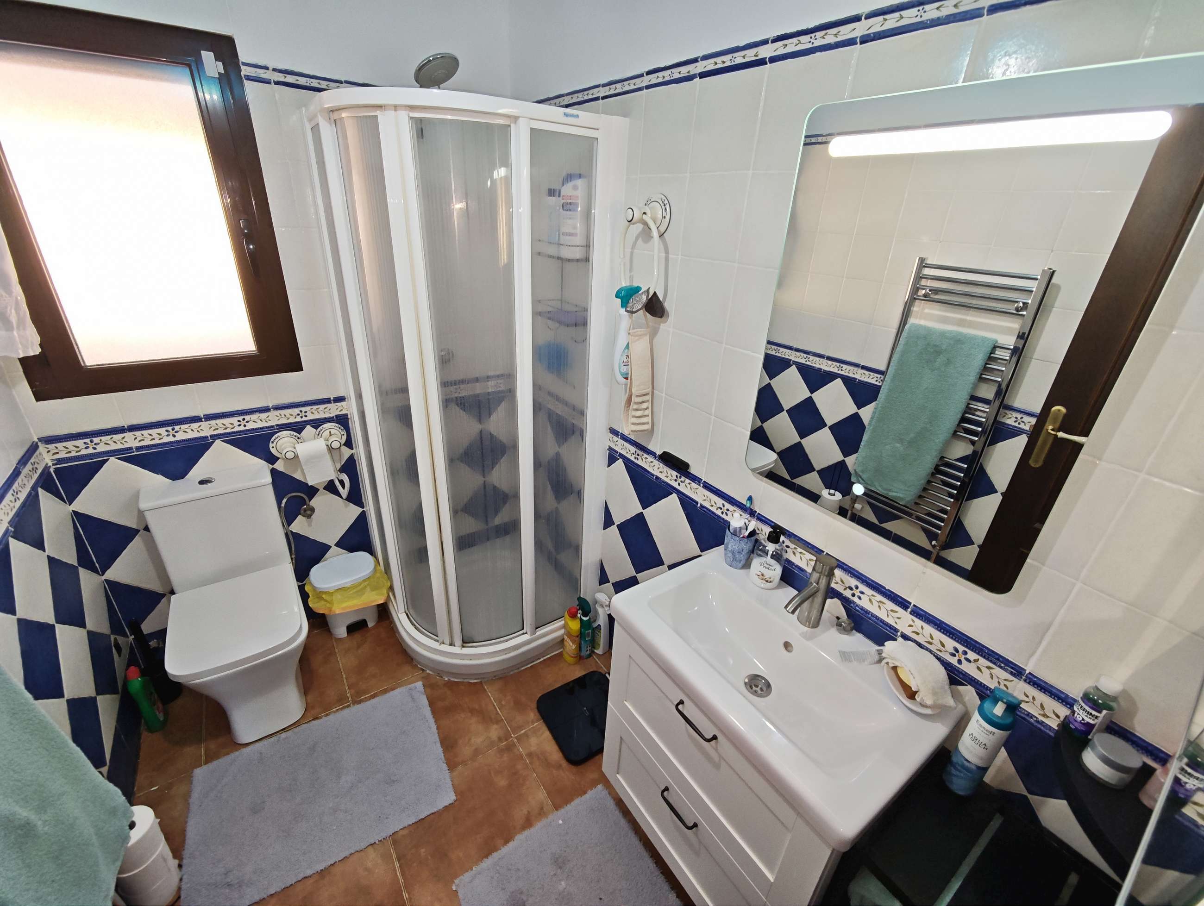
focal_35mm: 14
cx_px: 602
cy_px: 453
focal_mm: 2.16
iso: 250
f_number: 2.2
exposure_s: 1/49.9
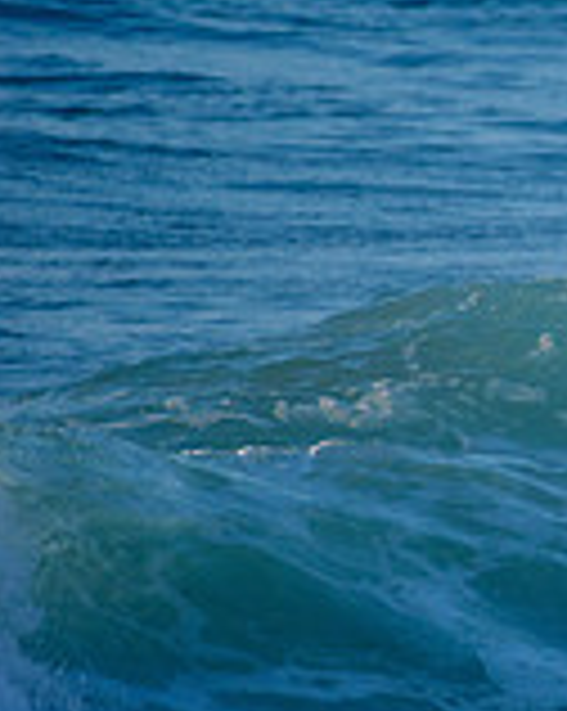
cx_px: 1300
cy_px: 182
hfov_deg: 0.9
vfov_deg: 1.1
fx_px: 36254
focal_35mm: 1725
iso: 400
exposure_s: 1/2000
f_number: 5.6
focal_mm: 500
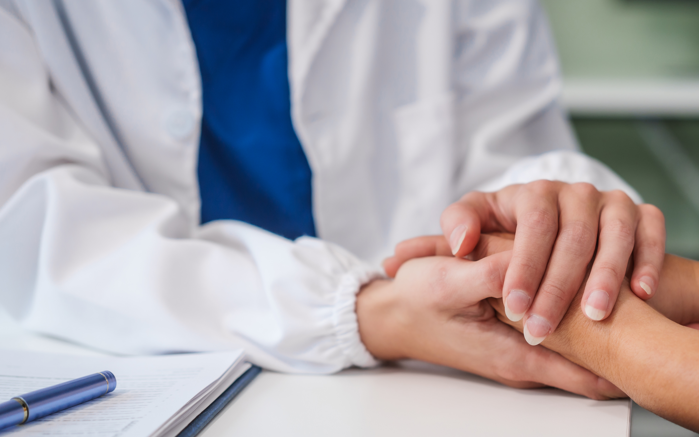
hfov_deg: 25.4
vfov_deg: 16.1
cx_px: 473
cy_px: 260
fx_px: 1543
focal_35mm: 81
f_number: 2.5
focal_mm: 50
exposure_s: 1/200
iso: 320
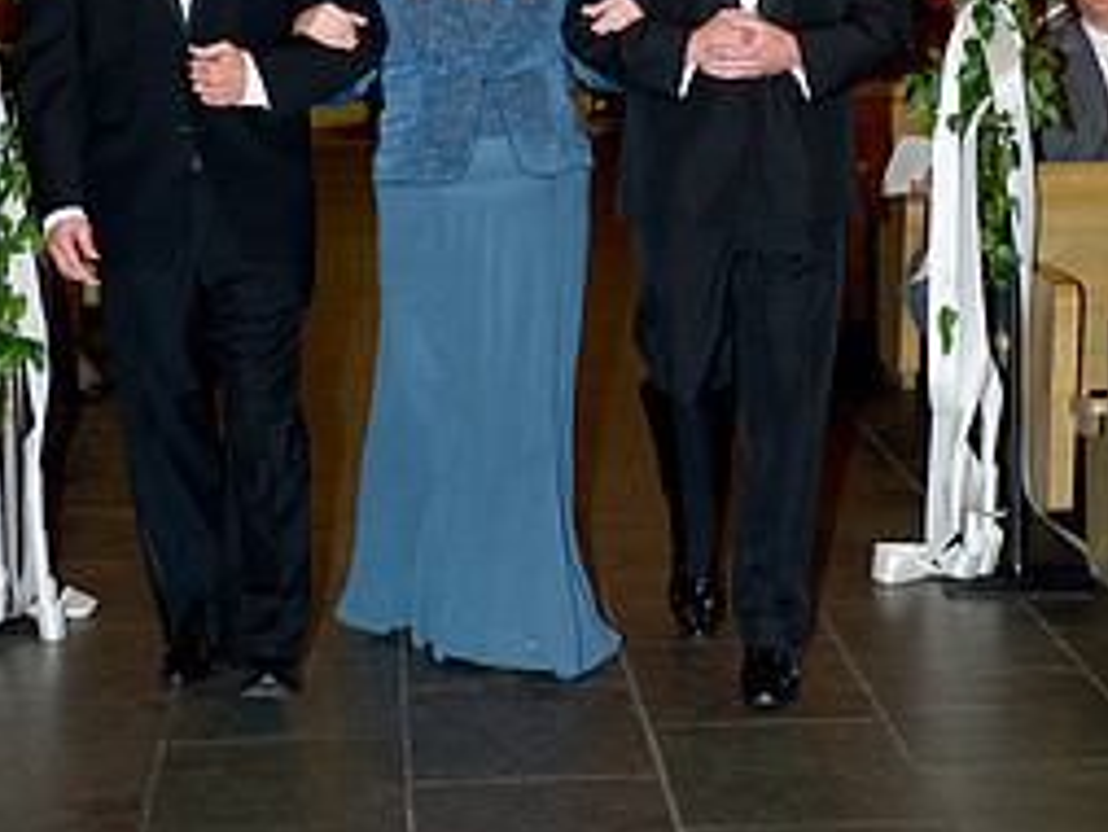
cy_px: 149
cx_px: 580
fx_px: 3394
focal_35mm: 106
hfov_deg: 18.5
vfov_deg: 13.9
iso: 1600
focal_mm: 62
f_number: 4
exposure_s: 1/80
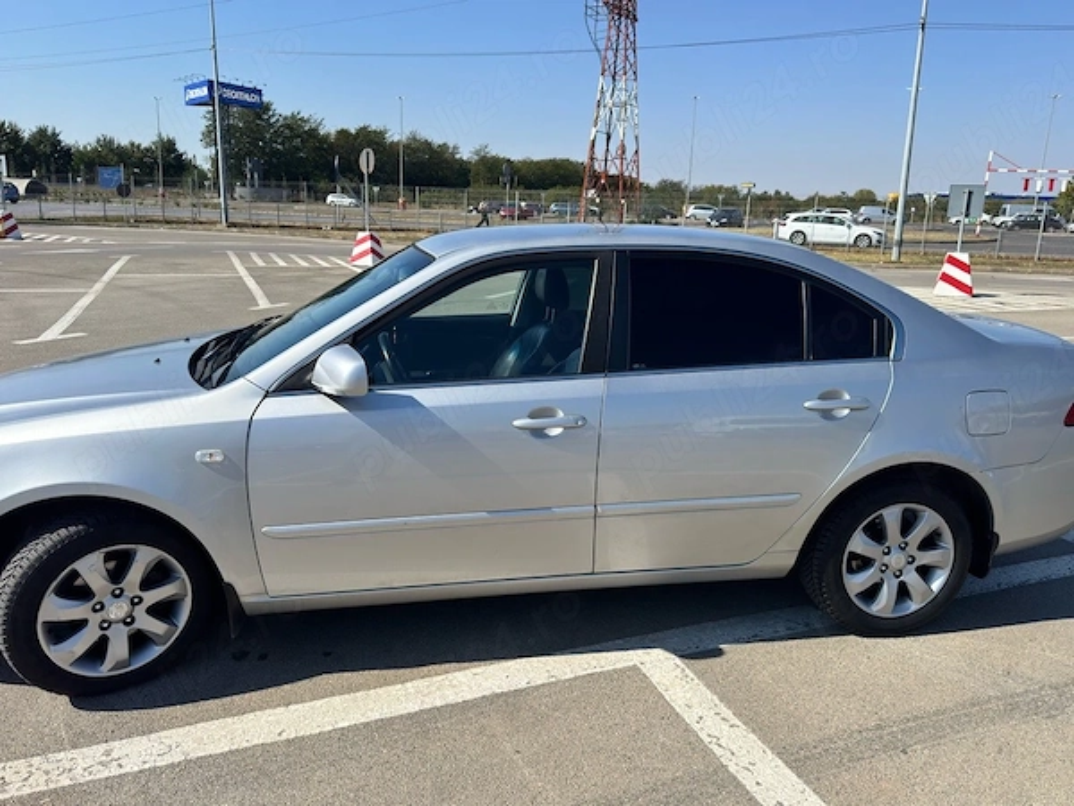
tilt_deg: -12.8
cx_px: 537
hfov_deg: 67.3
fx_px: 807
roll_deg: -2.3
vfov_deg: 53.1
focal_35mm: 26
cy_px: 403
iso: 100
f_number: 1.78
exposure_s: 1/6849
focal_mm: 6.76
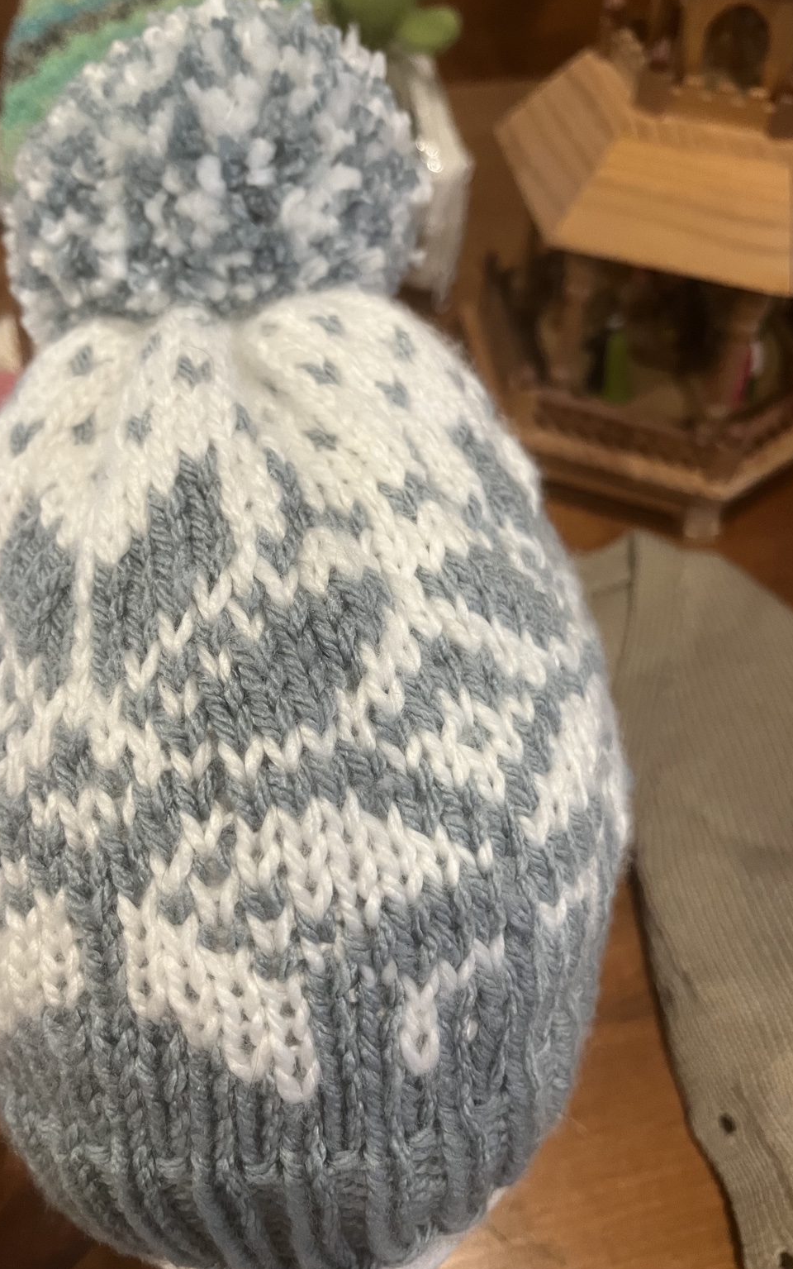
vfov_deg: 66.5
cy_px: 629
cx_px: 357
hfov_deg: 44.5
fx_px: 968
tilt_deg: -51.9
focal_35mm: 28
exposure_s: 1/60
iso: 320
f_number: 1.6
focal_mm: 5.1
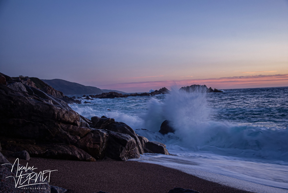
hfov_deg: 43.6
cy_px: 96
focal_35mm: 45
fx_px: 360
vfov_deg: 29.9
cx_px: 144
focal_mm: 30
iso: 400
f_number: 4.2
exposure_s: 1/15
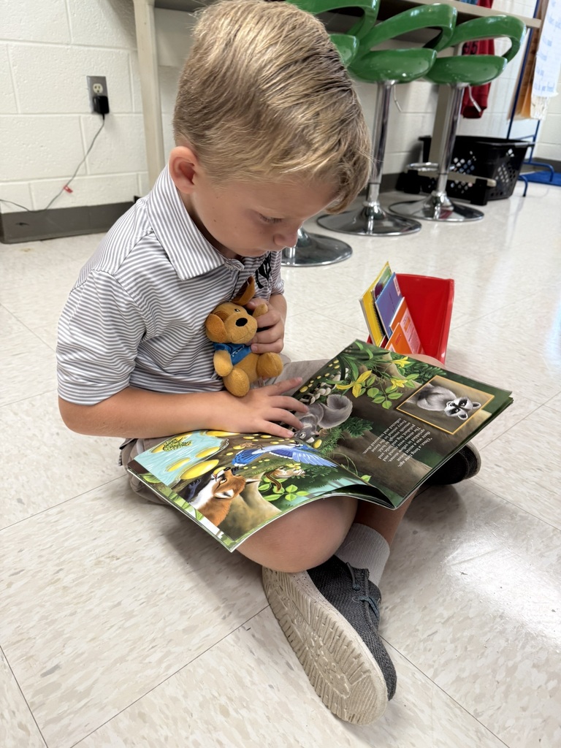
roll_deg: -1.5
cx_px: 280
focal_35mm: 24
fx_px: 519
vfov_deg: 71.6
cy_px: 374
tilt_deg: -28.2
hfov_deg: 56.8
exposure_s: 1/60
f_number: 1.78
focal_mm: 6.76
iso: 125
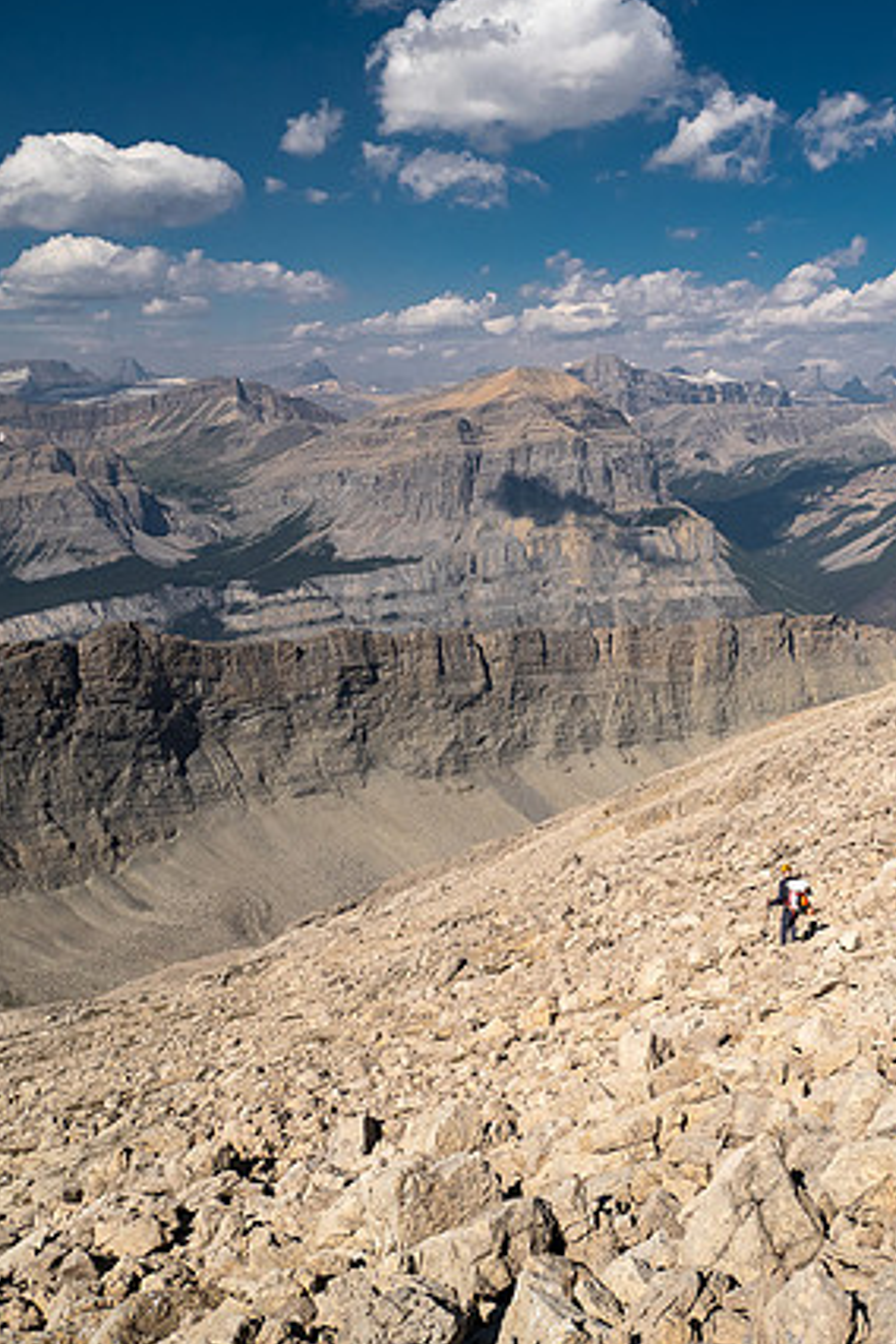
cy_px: 667
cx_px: 748
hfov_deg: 37.2
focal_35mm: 34
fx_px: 1269
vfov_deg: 55.8
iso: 200
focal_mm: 12
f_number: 8
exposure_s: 1/500
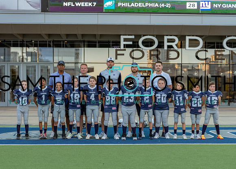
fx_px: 445
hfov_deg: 29.7
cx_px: 115
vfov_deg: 21.4
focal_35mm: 66
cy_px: 104
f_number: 2.5
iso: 250
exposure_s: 1/320
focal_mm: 50
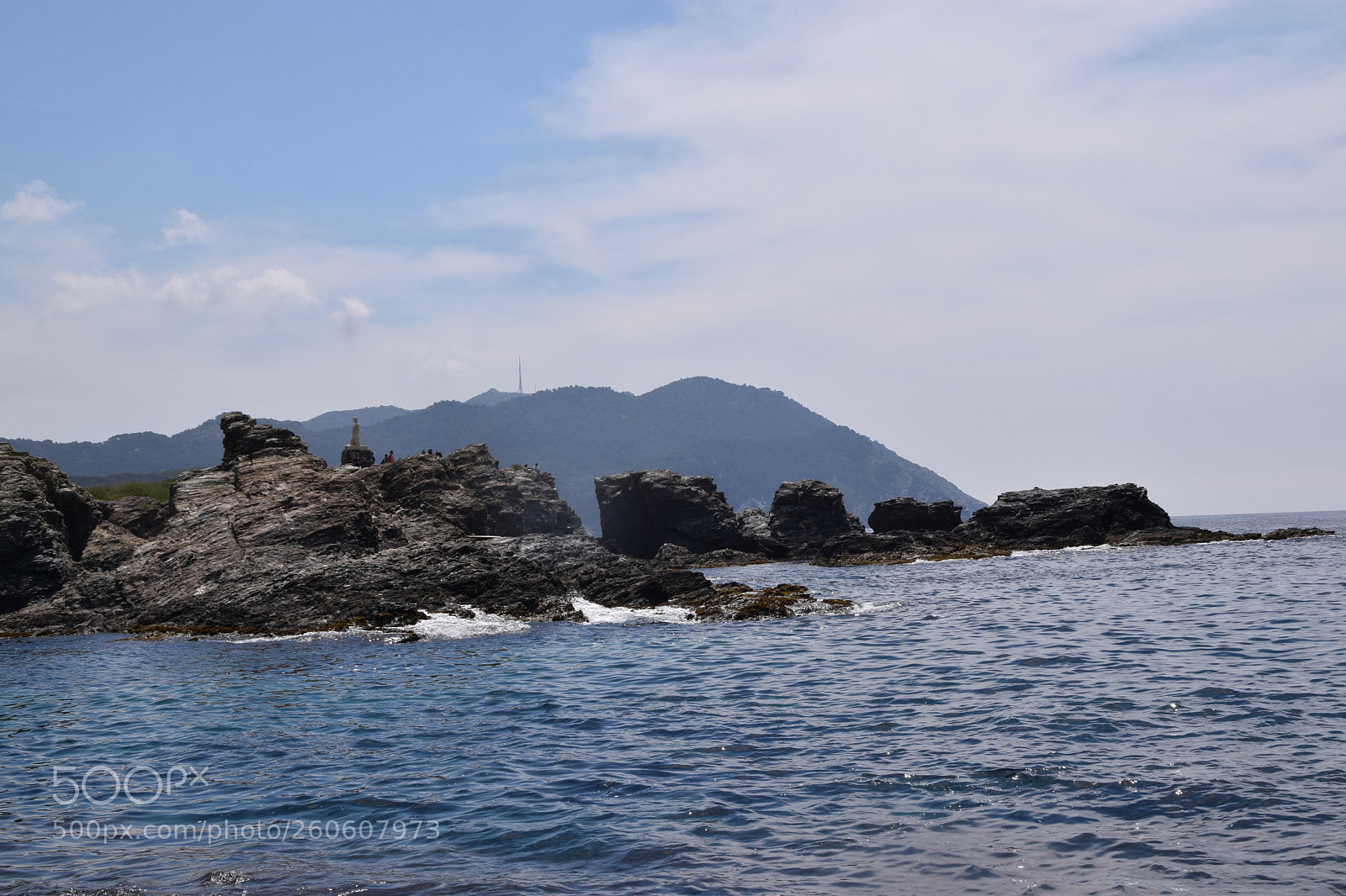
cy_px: 448
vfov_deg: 25.7
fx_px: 1962
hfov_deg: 37.9
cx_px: 673
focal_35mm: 52
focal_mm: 35
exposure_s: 1/500
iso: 200
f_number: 11
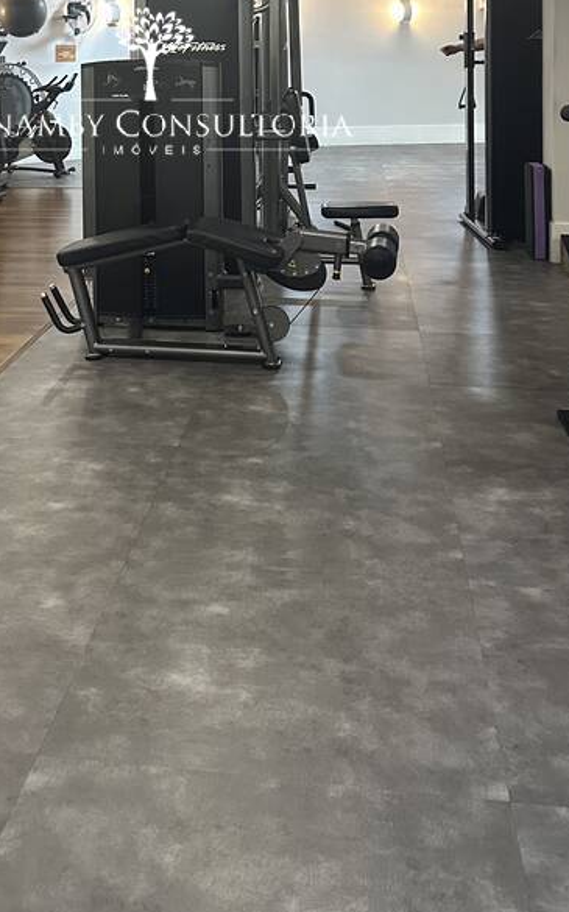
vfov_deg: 39.4
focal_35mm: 47
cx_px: 151
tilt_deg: -1.7
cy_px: 81
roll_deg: +0.4
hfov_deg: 27.1
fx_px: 1168
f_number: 1.78
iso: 500
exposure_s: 1/60
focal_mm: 6.86
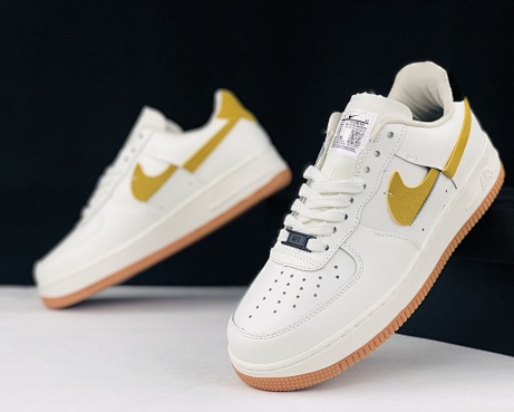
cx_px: 266
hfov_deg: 34.1
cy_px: 206
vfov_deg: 27.6
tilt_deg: -4.9
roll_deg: +0.1
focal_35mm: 55
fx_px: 837
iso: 20
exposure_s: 1/50
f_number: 2.4
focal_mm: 6
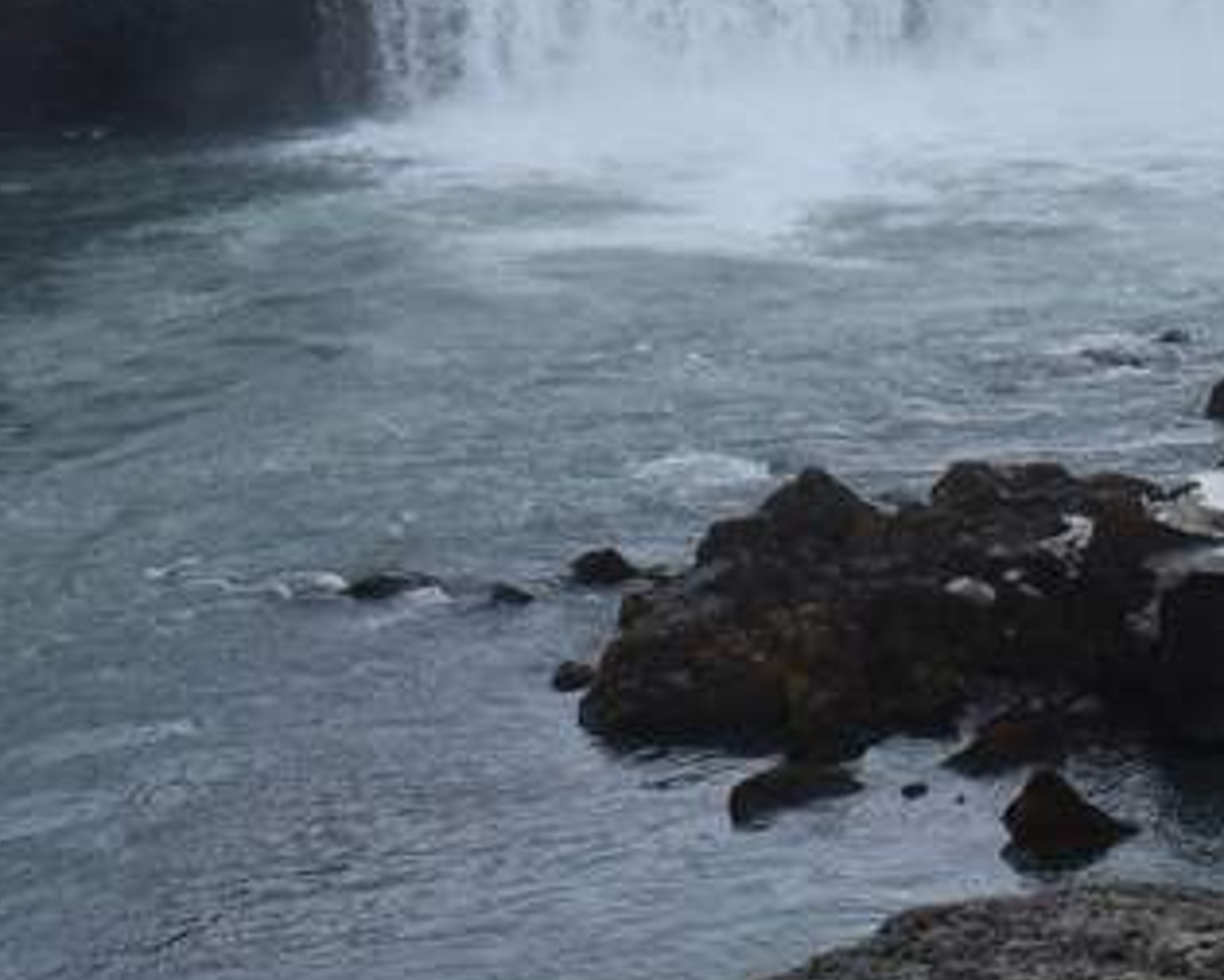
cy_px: -64
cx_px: 1368
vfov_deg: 13.2
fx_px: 4149
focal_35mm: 115
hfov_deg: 16.3
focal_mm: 25
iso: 640
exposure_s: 1/800
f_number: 14
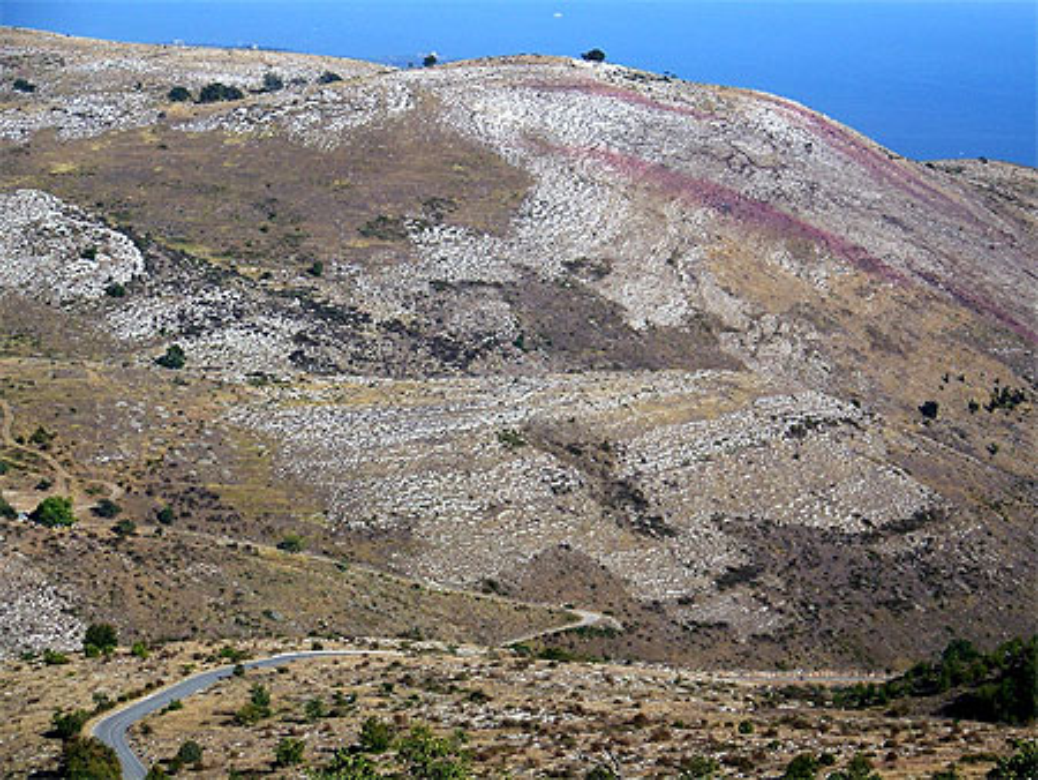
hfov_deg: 13.3
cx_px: 519
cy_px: 390
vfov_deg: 10.0
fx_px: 4440
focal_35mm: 148
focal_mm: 24
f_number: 3.2
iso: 64
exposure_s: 1/1000
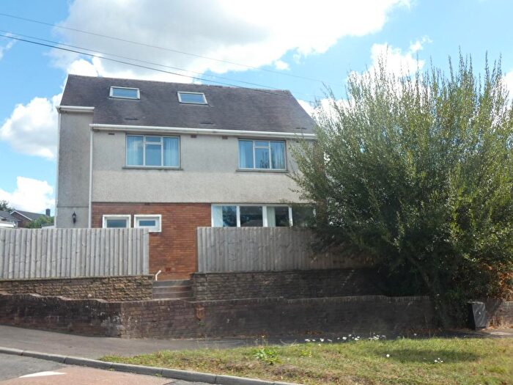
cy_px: 192
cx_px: 256
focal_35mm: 33
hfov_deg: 55.4
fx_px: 489
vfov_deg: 42.9
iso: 80
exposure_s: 1/400
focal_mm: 6
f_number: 3.4
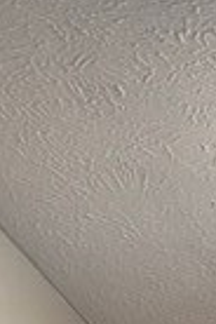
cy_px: 1000
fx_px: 1809
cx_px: 481
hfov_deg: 6.6
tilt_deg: -2.3
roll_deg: +1.2
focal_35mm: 201
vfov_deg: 8.4
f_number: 1.5
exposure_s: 1/60
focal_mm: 5.7
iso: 100
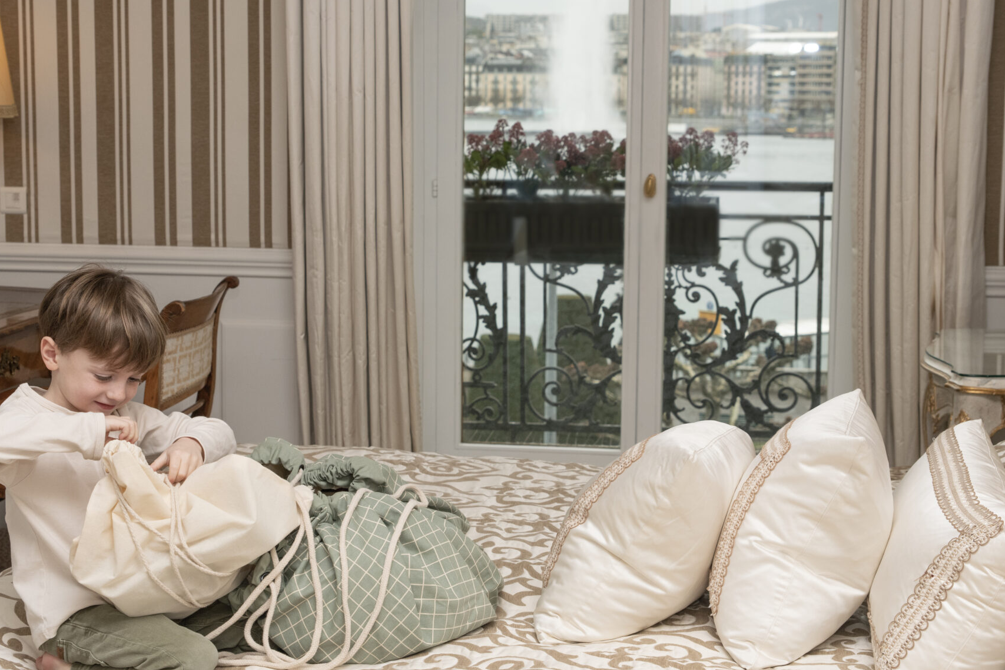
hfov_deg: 29.2
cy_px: 311
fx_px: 1926
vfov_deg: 19.7
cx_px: 496
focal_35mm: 69
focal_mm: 46
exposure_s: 1/160
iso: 500
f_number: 8
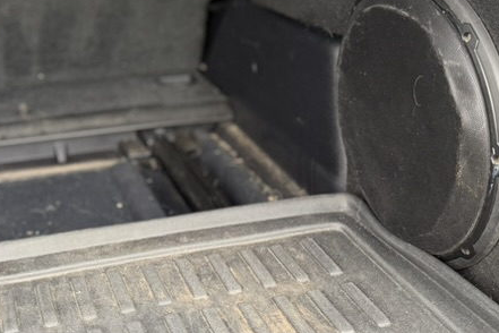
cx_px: 184
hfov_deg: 34.3
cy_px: 19
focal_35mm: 58
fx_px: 804
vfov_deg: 22.7
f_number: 1.78
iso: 200
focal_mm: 6.76
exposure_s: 1/65
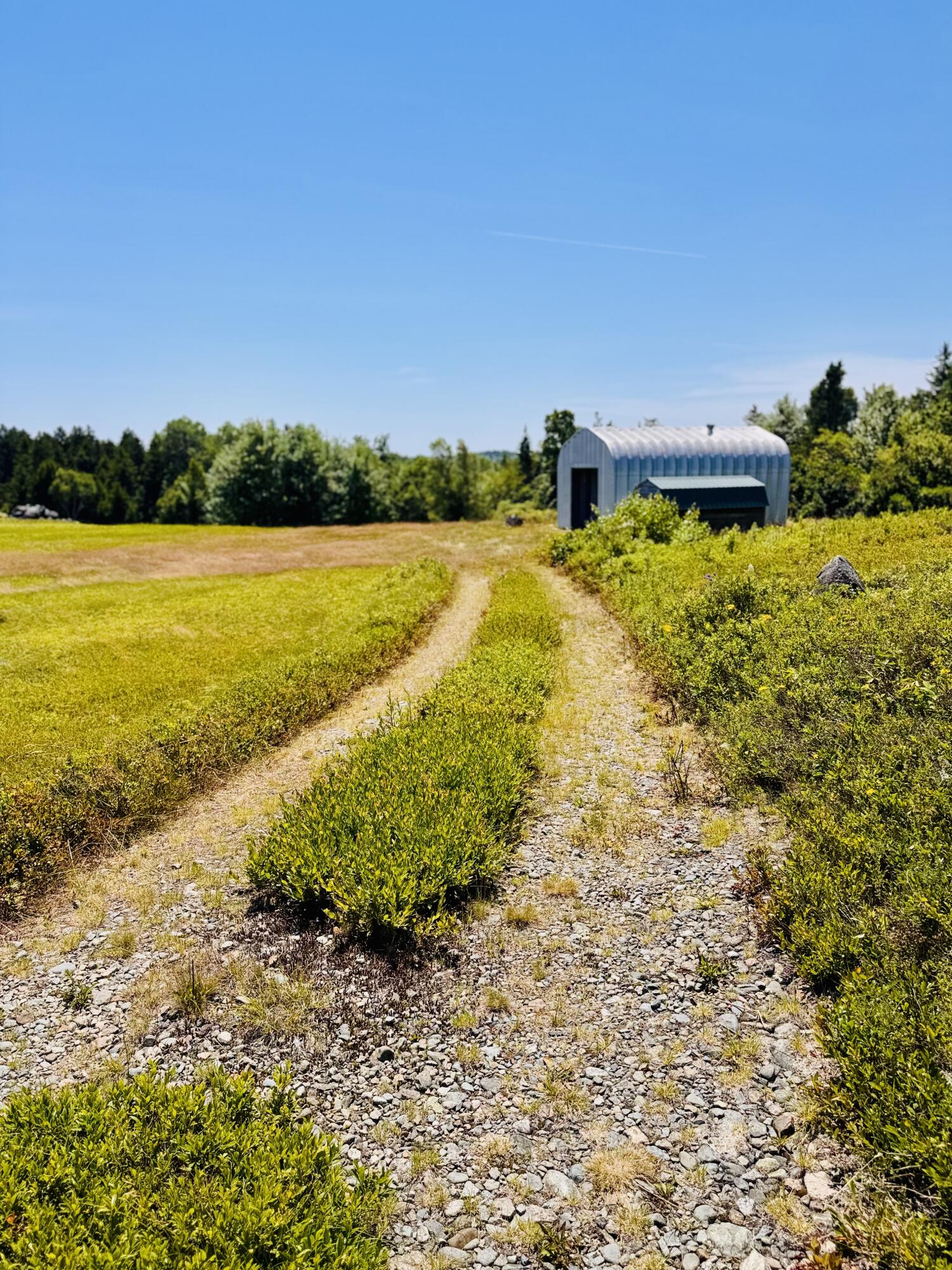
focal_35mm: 24
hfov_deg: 56.8
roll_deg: +0.4
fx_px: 880
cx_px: 476
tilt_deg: -11.2
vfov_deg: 71.6
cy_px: 635
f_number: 1.78
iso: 80
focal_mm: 6.76
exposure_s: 1/6410
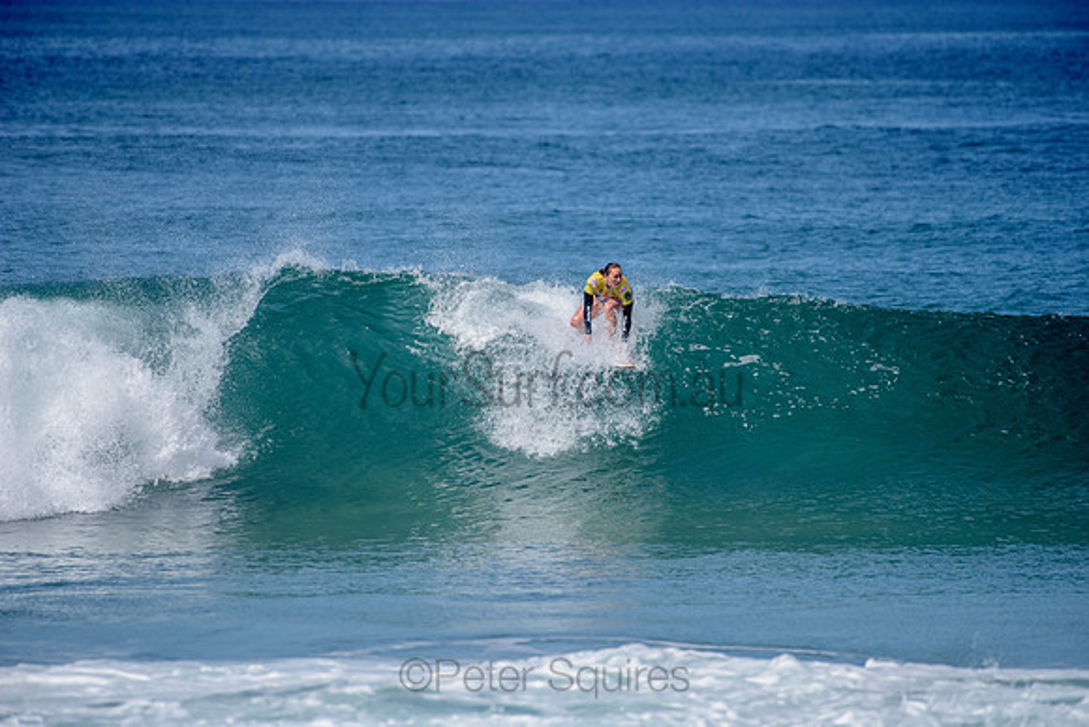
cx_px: 544
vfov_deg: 2.8
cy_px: 364
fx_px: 15128
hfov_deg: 4.1
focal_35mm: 500
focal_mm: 500
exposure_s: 1/2500
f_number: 6.3
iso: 250
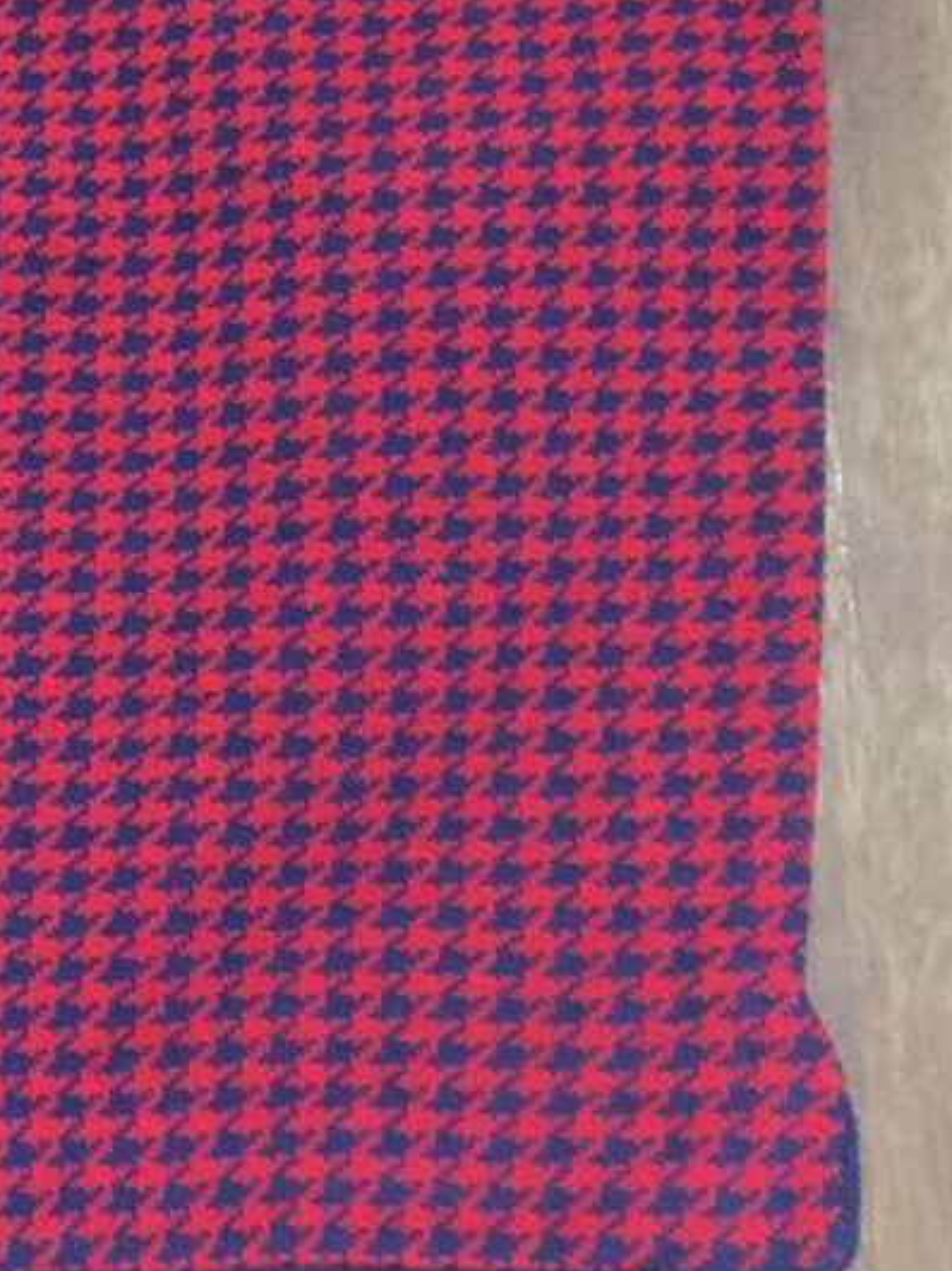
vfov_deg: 25.9
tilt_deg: -73.4
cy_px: 138
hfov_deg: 19.2
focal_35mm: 73
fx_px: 2679
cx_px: -146
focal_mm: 4.15
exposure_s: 1/4
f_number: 2.2
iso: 125
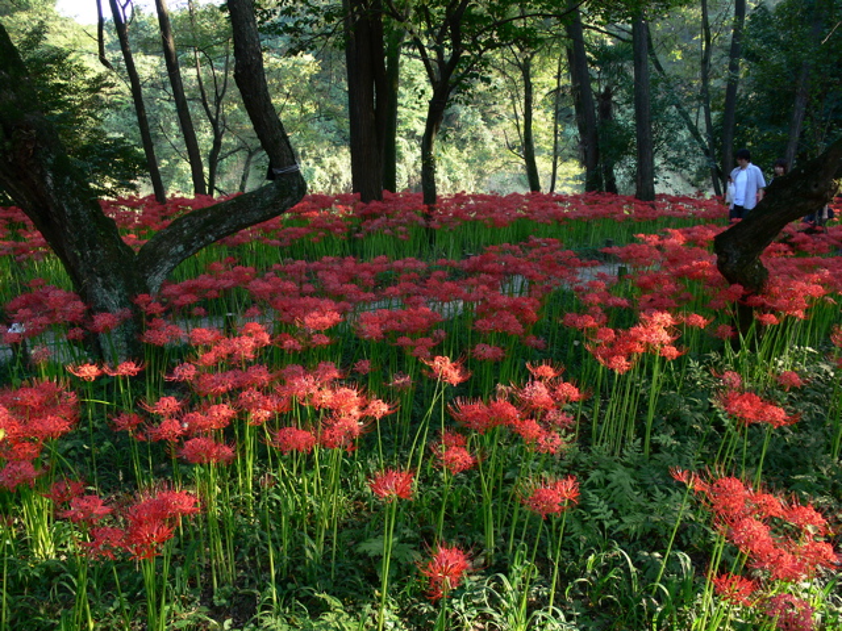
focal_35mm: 35
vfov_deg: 40.7
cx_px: 421
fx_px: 851
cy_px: 316
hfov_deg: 52.6
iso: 80
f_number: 2.8
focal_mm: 7.4
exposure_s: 1/50
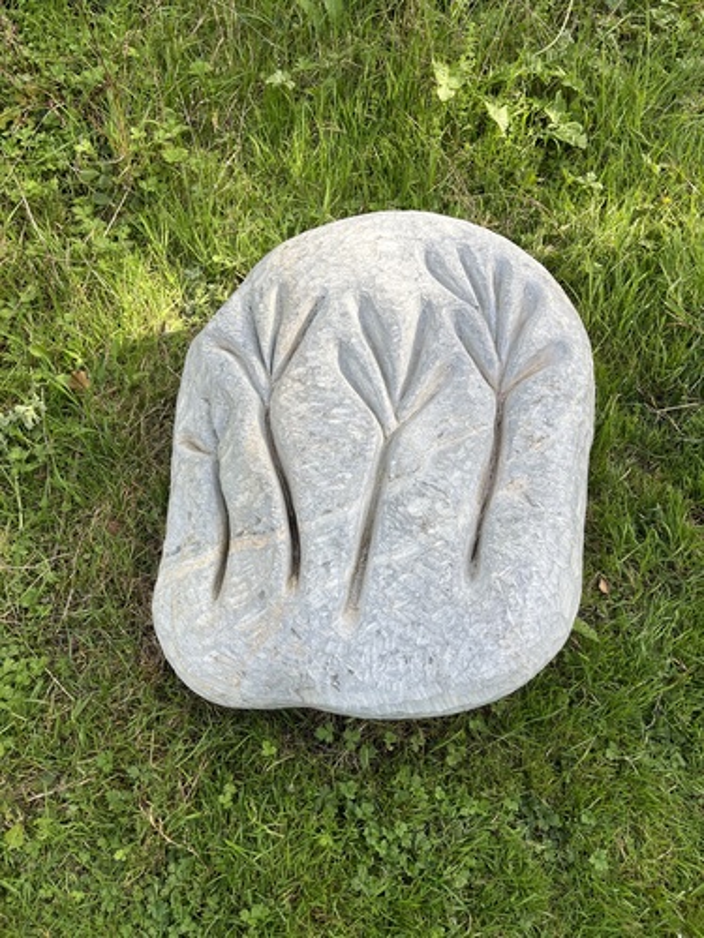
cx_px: 352
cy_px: 469
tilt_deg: -60.1
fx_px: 705
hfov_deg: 53.1
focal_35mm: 26
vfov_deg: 67.3
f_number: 1.6
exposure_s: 1/661
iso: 50
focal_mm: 5.1
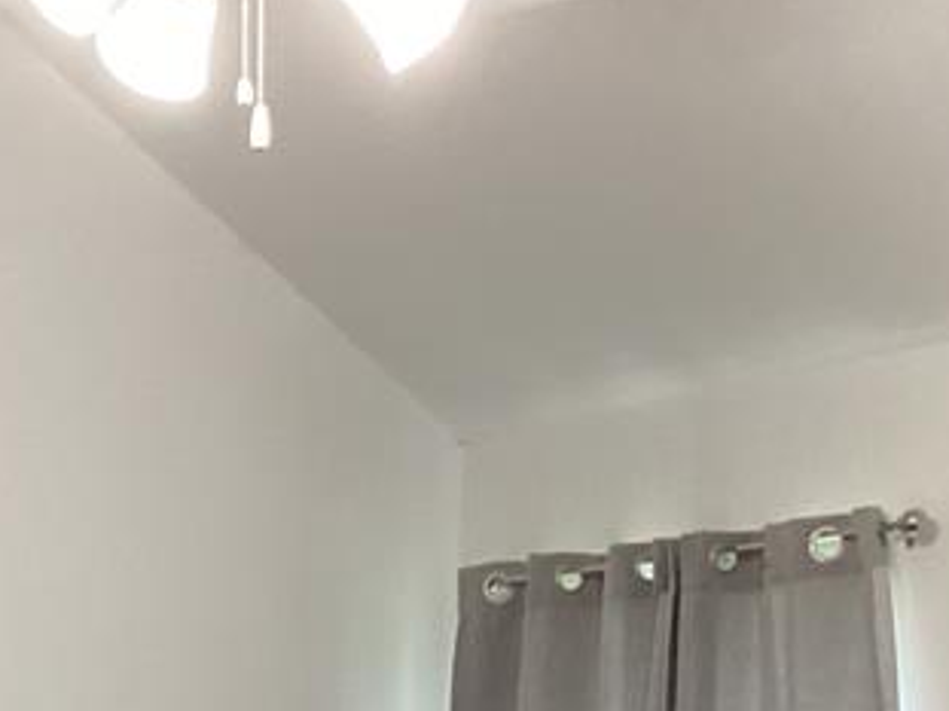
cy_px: 1108
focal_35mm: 102
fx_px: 2795
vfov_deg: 13.5
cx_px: 116
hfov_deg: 19.0
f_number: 2.4
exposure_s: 1/60
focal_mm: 3.3
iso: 320
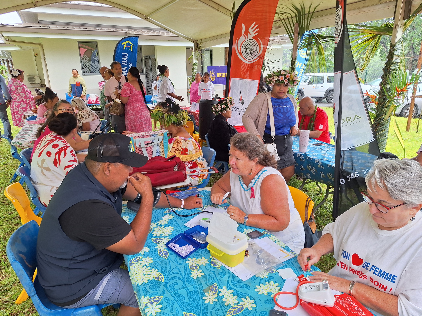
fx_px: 280
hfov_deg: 73.9
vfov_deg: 58.9
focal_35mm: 23
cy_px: 158
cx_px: 211
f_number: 1.8
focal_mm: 5.54
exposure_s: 1/142
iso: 40
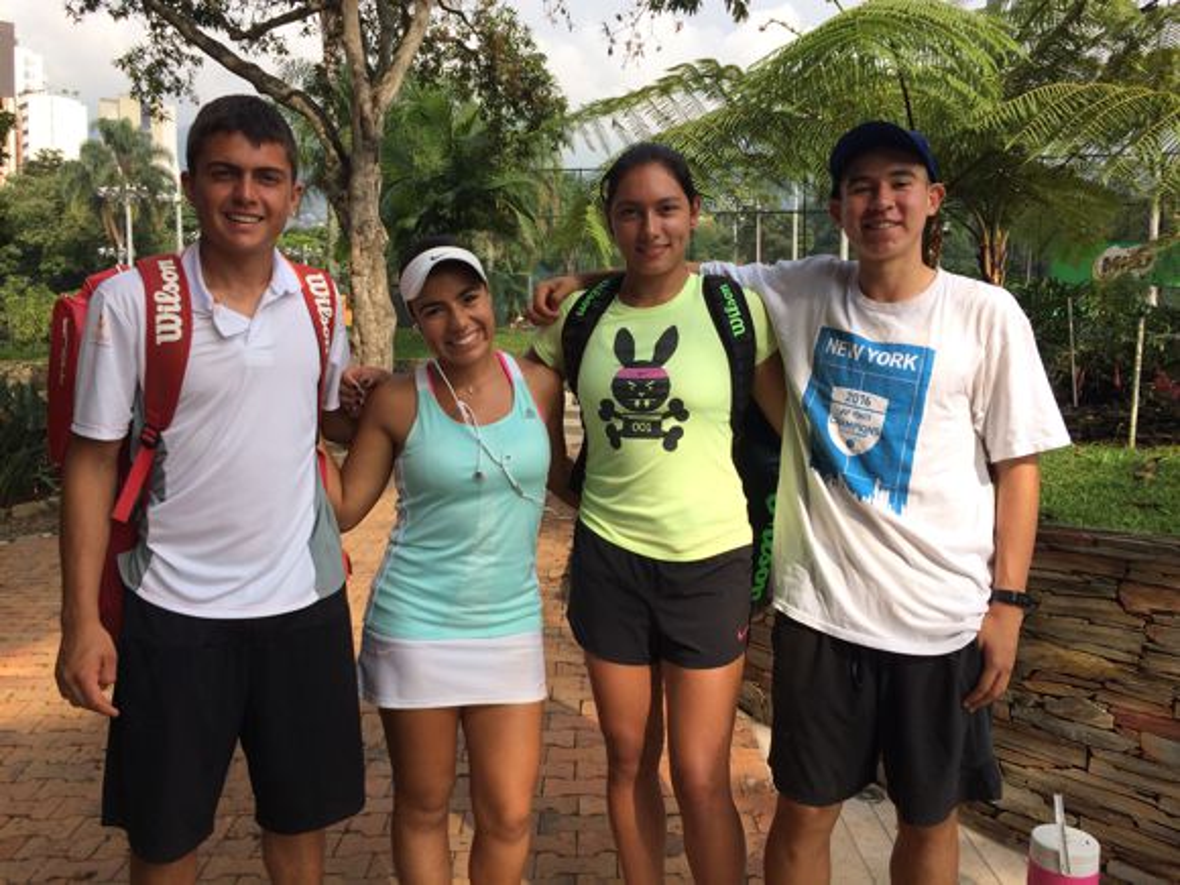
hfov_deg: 61.7
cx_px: 590
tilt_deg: -2.9
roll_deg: -0.5
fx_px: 989
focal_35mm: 29
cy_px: 442
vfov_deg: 48.2
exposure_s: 1/1208
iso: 32
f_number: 2.2
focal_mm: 4.15
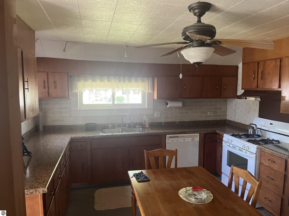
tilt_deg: -4.9
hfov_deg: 67.3
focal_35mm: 26
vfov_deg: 53.1
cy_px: 108
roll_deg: +1.9
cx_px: 144
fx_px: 217
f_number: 1.6
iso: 400
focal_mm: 5.1
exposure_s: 1/60
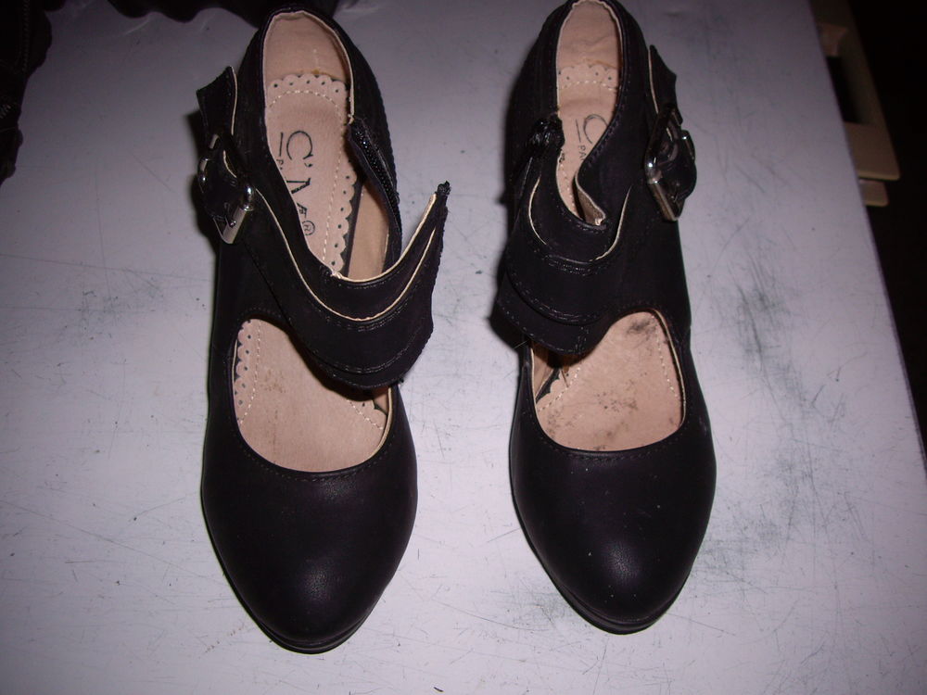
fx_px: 1018
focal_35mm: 38
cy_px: 348
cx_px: 464
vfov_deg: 37.7
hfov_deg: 49.0
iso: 64
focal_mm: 6.2
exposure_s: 1/40
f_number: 4.3
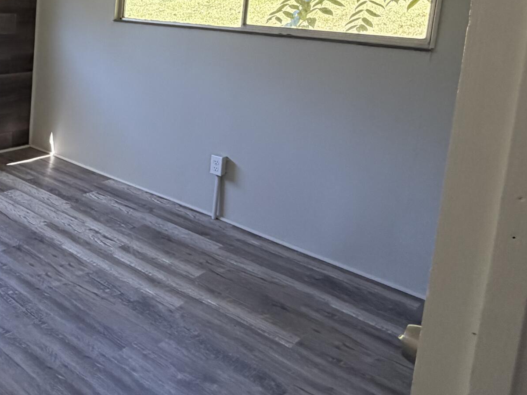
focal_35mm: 35
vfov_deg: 38.4
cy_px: 54
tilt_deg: -8.2
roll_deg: -2.4
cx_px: 7
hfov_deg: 45.0
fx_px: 533
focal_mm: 2.22
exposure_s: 1/121
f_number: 2.2
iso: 125
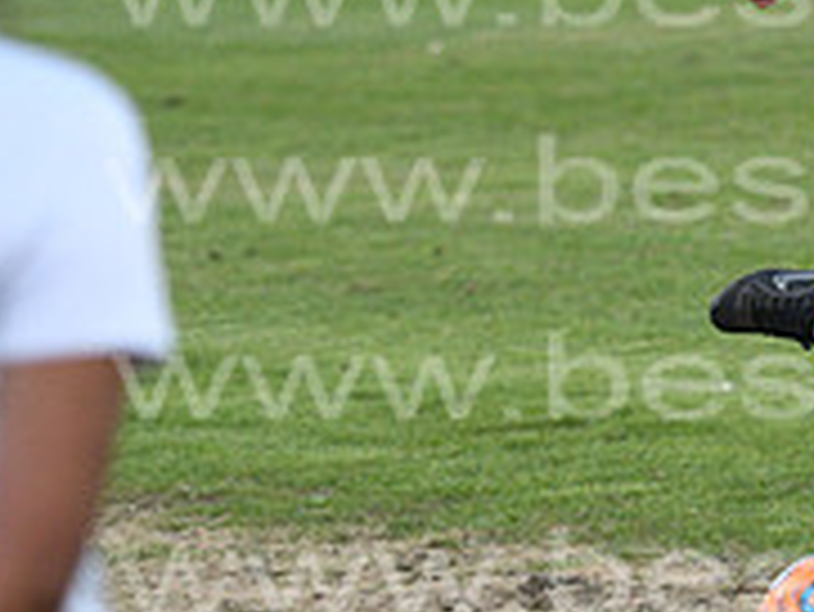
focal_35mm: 518
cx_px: 1133
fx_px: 12189
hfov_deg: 3.8
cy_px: 92
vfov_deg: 2.9
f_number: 2.8
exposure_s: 1/800
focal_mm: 112
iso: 1250
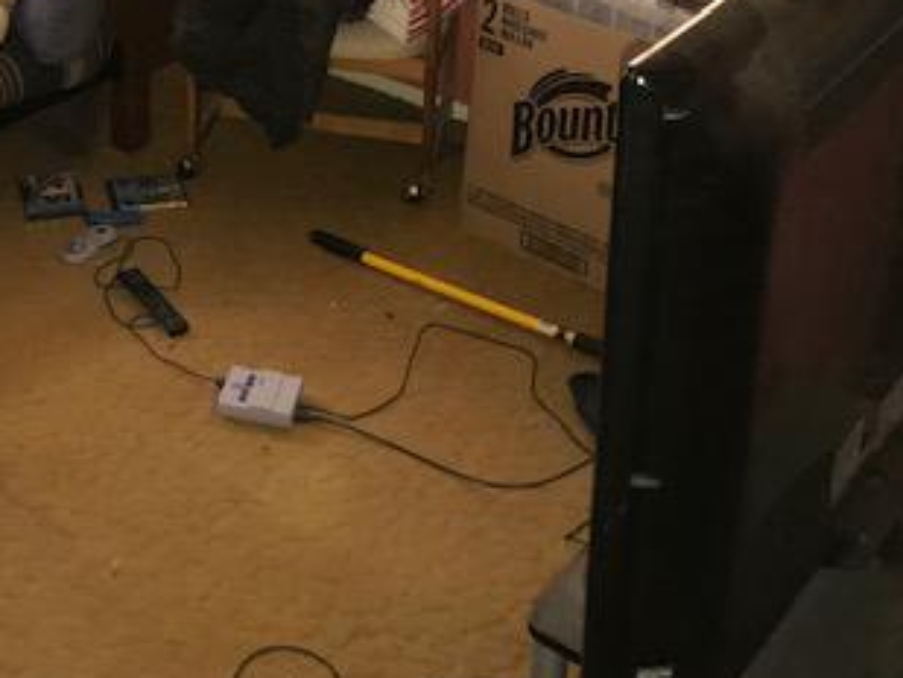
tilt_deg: -22.6
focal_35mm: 58
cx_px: 117
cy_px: 12
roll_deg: +0.7
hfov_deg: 31.9
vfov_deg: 24.2
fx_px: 1514
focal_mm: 3.99
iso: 125
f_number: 1.8
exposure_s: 1/20
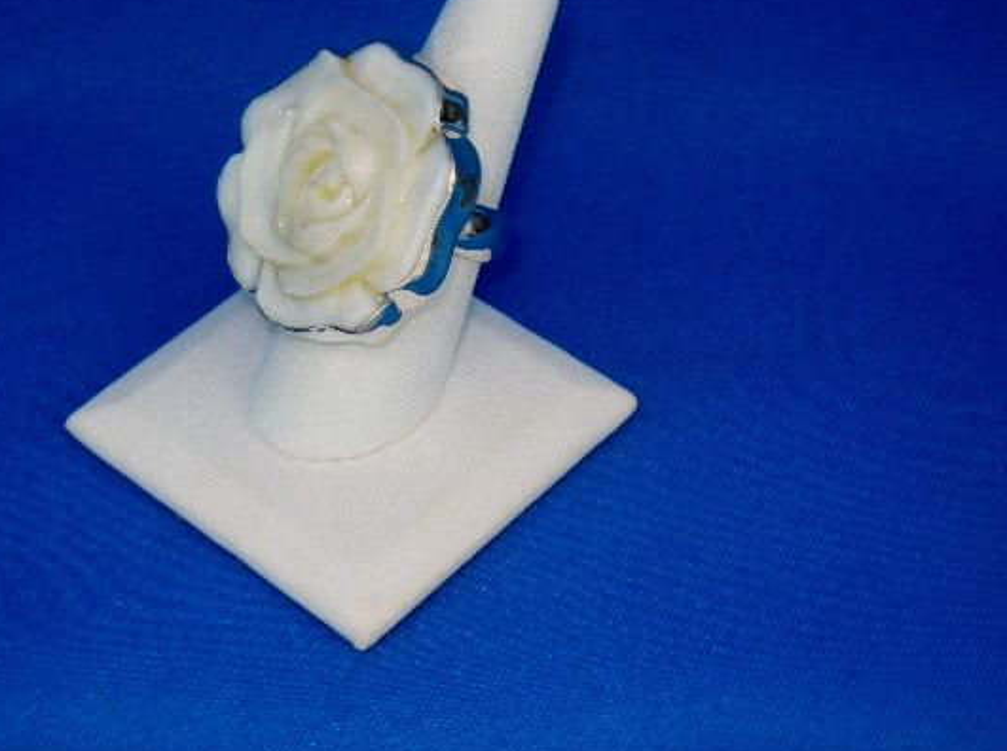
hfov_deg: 23.9
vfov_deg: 17.9
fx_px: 2381
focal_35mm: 82
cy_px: 349
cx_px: 430
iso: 202
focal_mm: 12.2
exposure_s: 1/30
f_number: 4.1
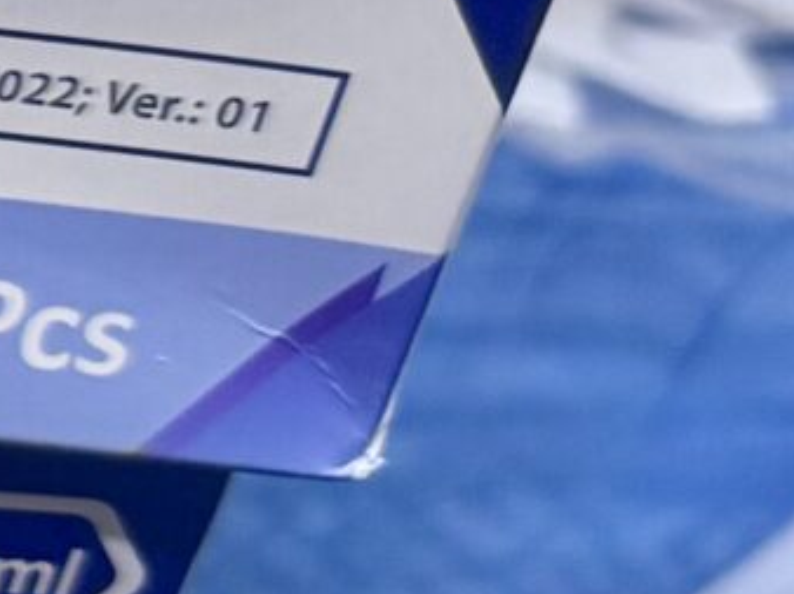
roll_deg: -5.7
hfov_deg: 8.0
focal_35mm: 182
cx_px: -2095
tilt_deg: -34.6
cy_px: 0
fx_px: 4172
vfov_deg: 8.1
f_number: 1.78
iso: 200
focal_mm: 6.76
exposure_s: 1/50
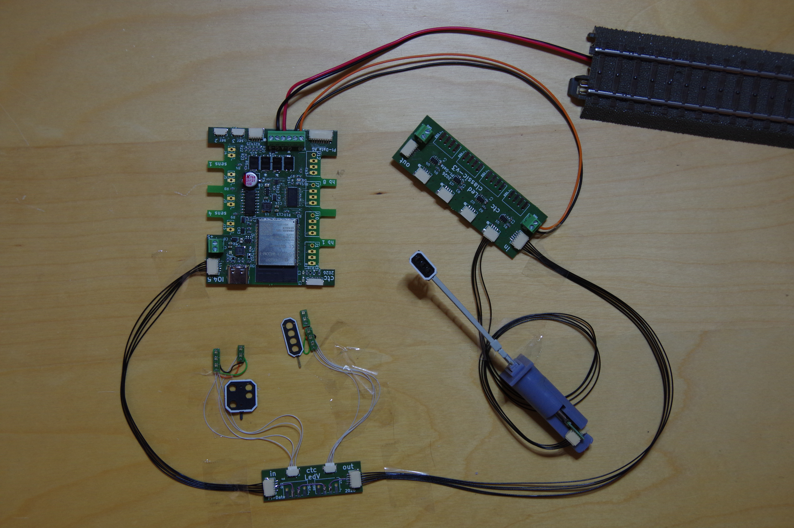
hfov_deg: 36.9
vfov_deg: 25.0
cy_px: 264
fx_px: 1190
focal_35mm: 54
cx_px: 397
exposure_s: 1/80
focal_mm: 36
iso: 800
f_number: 6.3
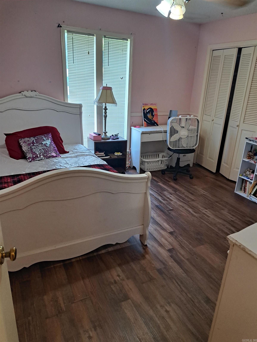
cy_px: 171
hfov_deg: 56.8
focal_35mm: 24
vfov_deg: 71.6
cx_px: 128
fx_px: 238
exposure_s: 1/50
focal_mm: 5.23
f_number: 1.8
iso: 200
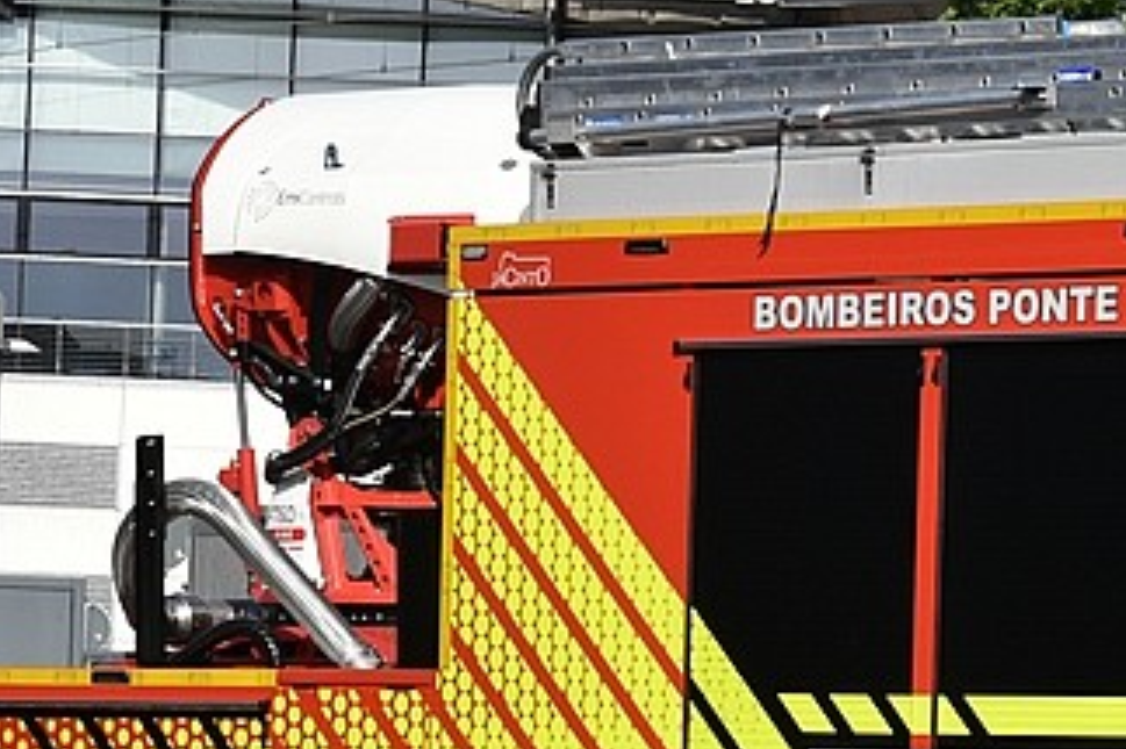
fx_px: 6971
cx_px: 1426
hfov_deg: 9.1
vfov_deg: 6.1
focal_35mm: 223
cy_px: 603
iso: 200
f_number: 10
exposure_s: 1/400
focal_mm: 80
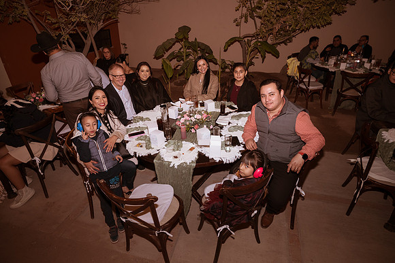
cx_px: 198
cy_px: 132
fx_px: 219
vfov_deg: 62.0
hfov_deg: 84.0
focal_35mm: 20
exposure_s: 1/60
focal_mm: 20
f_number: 5
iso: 1600
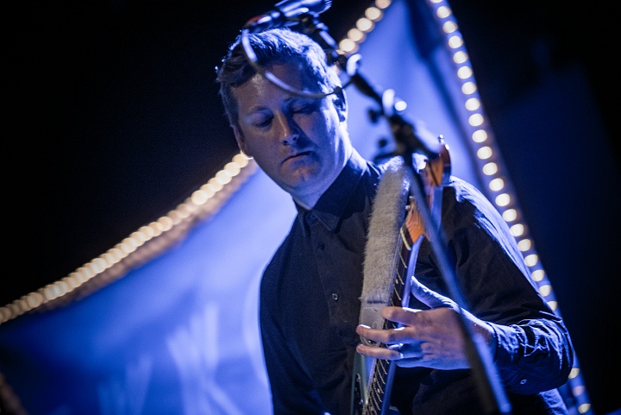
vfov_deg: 8.6
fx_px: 2762
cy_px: 208
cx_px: 310
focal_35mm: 160
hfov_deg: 12.8
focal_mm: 160
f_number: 2.8
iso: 1250
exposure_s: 1/80
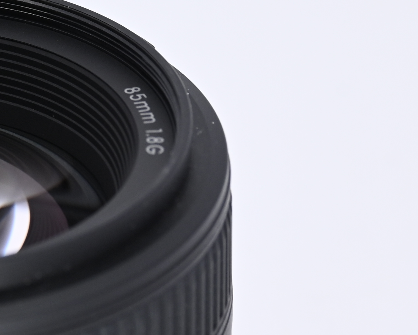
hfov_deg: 4.1
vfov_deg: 3.3
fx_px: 5864
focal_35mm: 474
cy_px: 196
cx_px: -19
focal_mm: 130
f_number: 9
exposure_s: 1/160
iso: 500
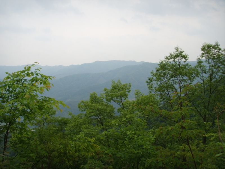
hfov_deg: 47.9
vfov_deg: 36.8
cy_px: 84
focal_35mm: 39
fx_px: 253
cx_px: 112
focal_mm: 6.6
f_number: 3.5
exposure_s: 1/125
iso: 50
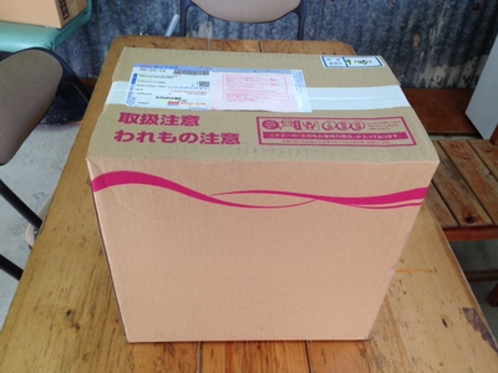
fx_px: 475
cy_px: 186
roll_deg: -4.3
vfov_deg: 42.9
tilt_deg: -43.3
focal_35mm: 33
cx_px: 249
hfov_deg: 55.4
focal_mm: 4.12
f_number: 2.4
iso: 50
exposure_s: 1/60
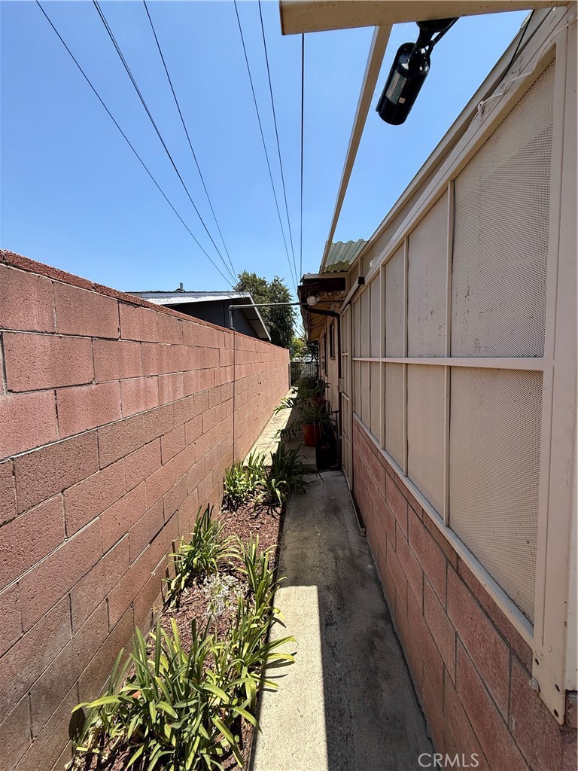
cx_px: 289
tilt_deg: -4.0
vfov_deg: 102.1
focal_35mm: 14
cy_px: 386
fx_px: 312
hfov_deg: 85.7
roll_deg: +3.7
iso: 50
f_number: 2.2
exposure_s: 1/1189
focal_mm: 2.22
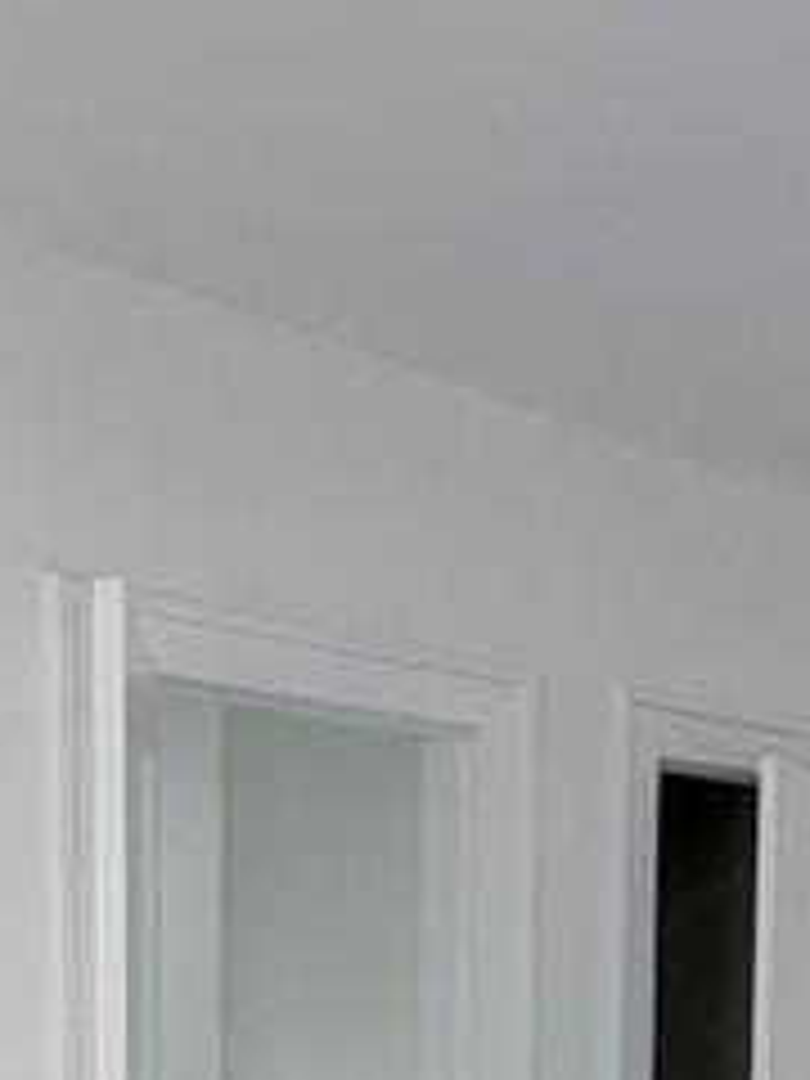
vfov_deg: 25.6
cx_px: 752
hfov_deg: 20.5
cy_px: 1215
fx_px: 2184
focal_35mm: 70
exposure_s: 1/120
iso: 125
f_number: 2.2
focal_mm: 2.22
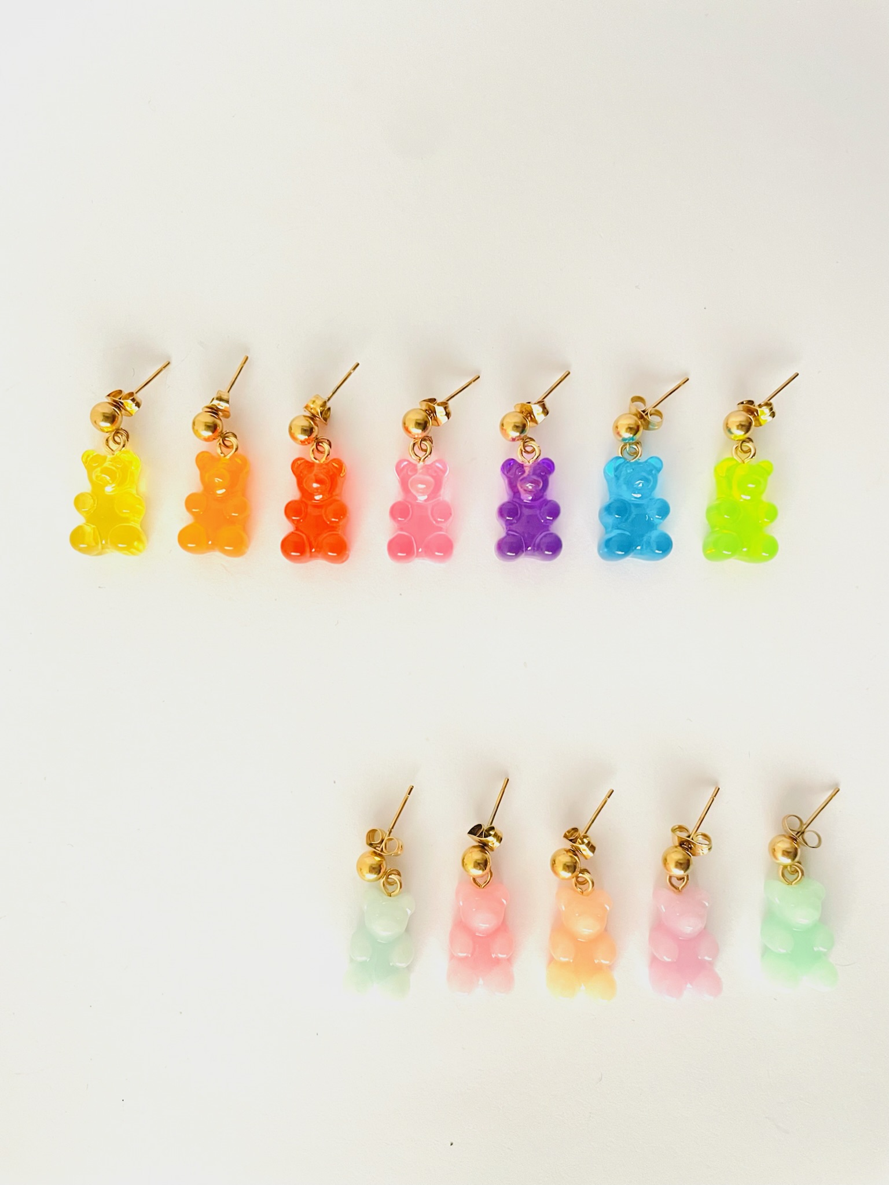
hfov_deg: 53.0
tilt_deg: -88.2
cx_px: 444
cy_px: 592
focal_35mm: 26
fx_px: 891
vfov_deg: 67.3
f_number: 1.6
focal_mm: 4.2
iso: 500
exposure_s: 1/48
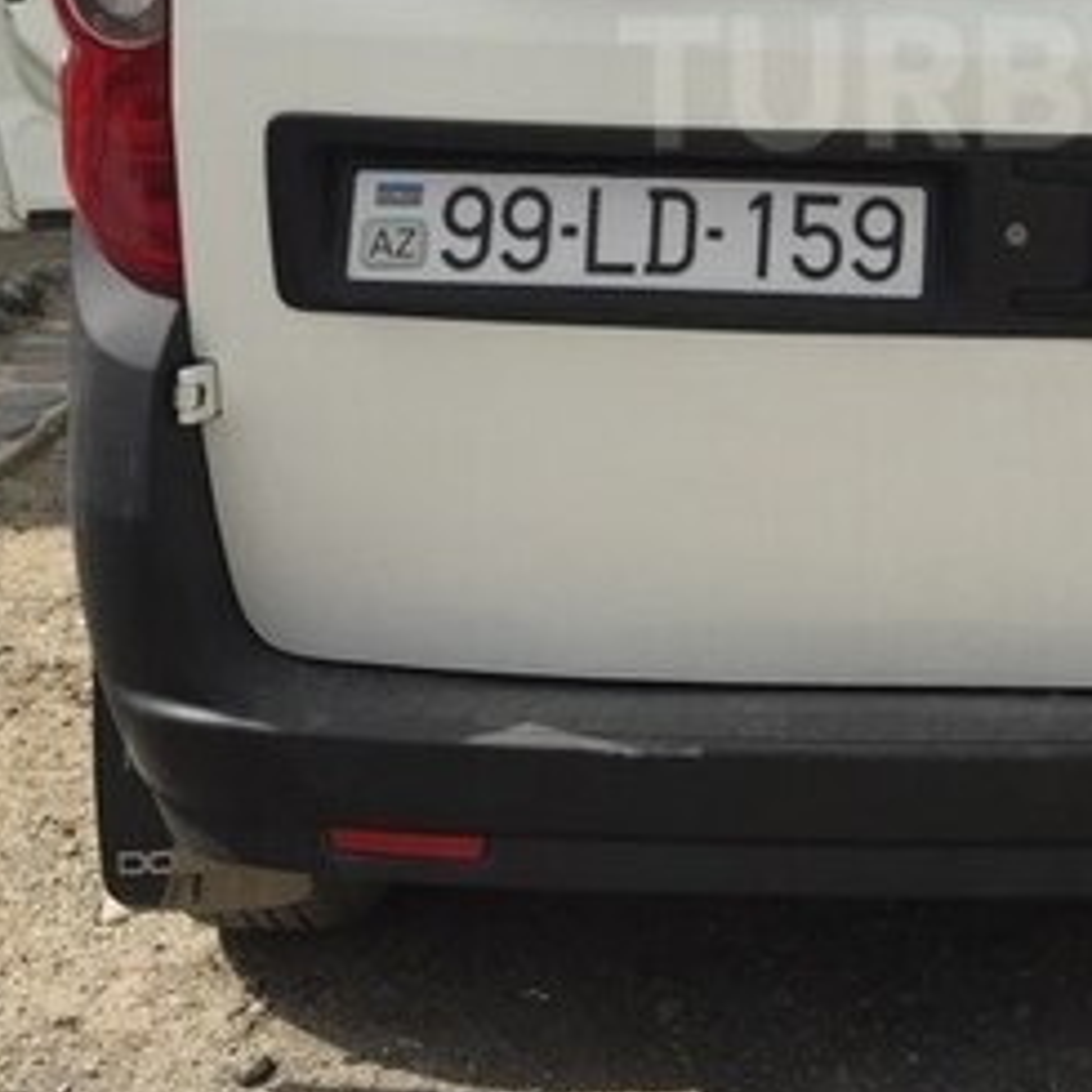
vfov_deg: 24.2
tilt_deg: -6.1
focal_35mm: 69
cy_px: 82
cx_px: 1074
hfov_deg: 24.0
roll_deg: +0.7
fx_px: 2463
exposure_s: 1/1582
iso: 32
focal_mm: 4.15
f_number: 2.2
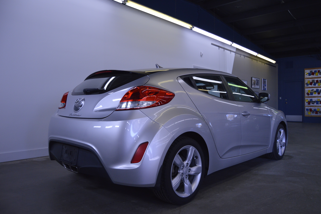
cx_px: 160
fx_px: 241
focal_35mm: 27
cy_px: 107
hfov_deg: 67.4
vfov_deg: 47.8
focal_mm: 18
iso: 800
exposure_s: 1/640
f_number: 3.5
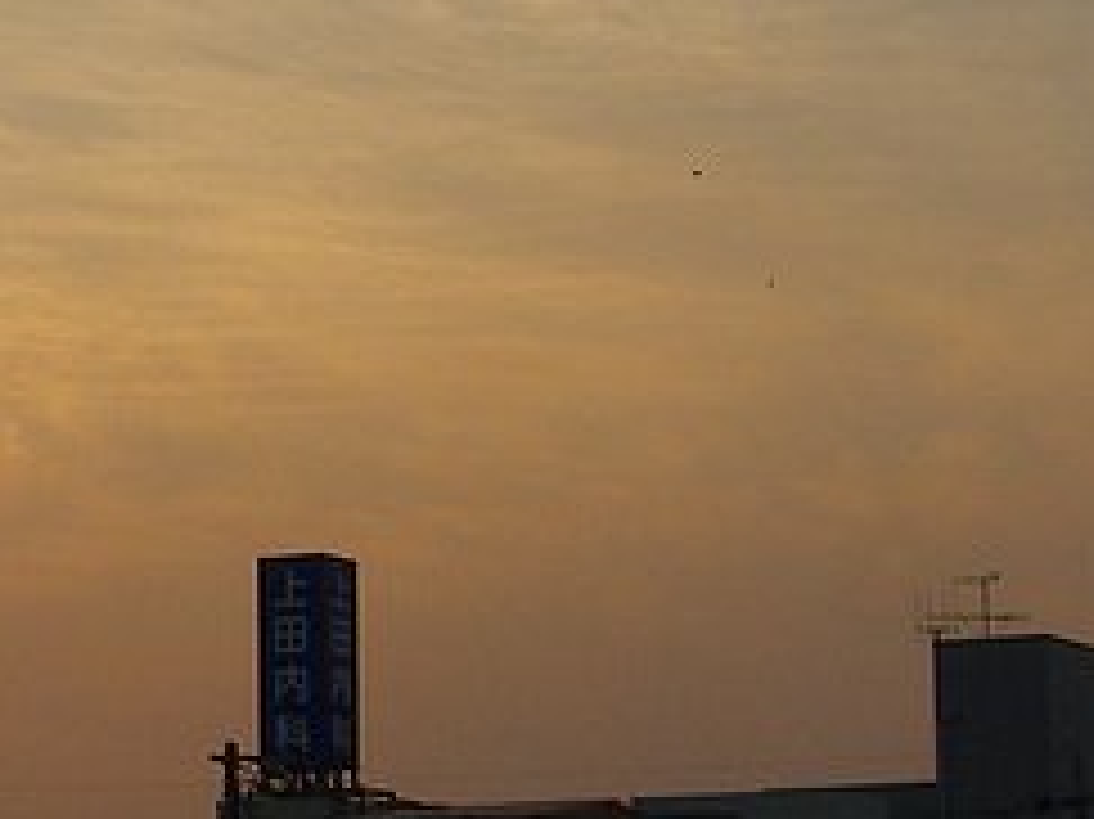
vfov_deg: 9.2
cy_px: 72
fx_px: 5054
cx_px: -396
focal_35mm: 160
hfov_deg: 11.9
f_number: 4
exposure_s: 1/400
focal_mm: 7.9
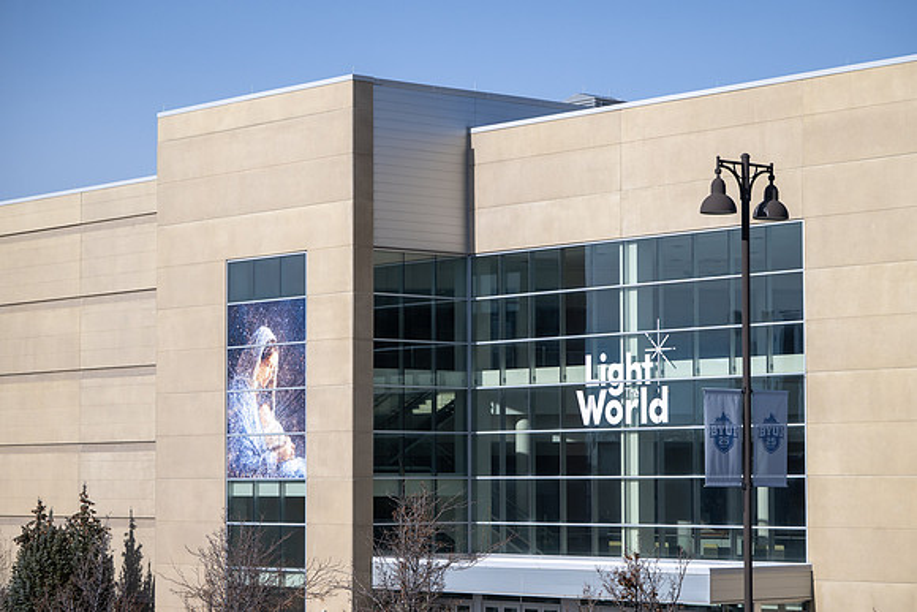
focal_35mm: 96
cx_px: 484
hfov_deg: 21.2
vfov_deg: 14.2
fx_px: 2449
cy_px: 317
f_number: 2.8
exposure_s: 1/6400
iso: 200
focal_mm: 91
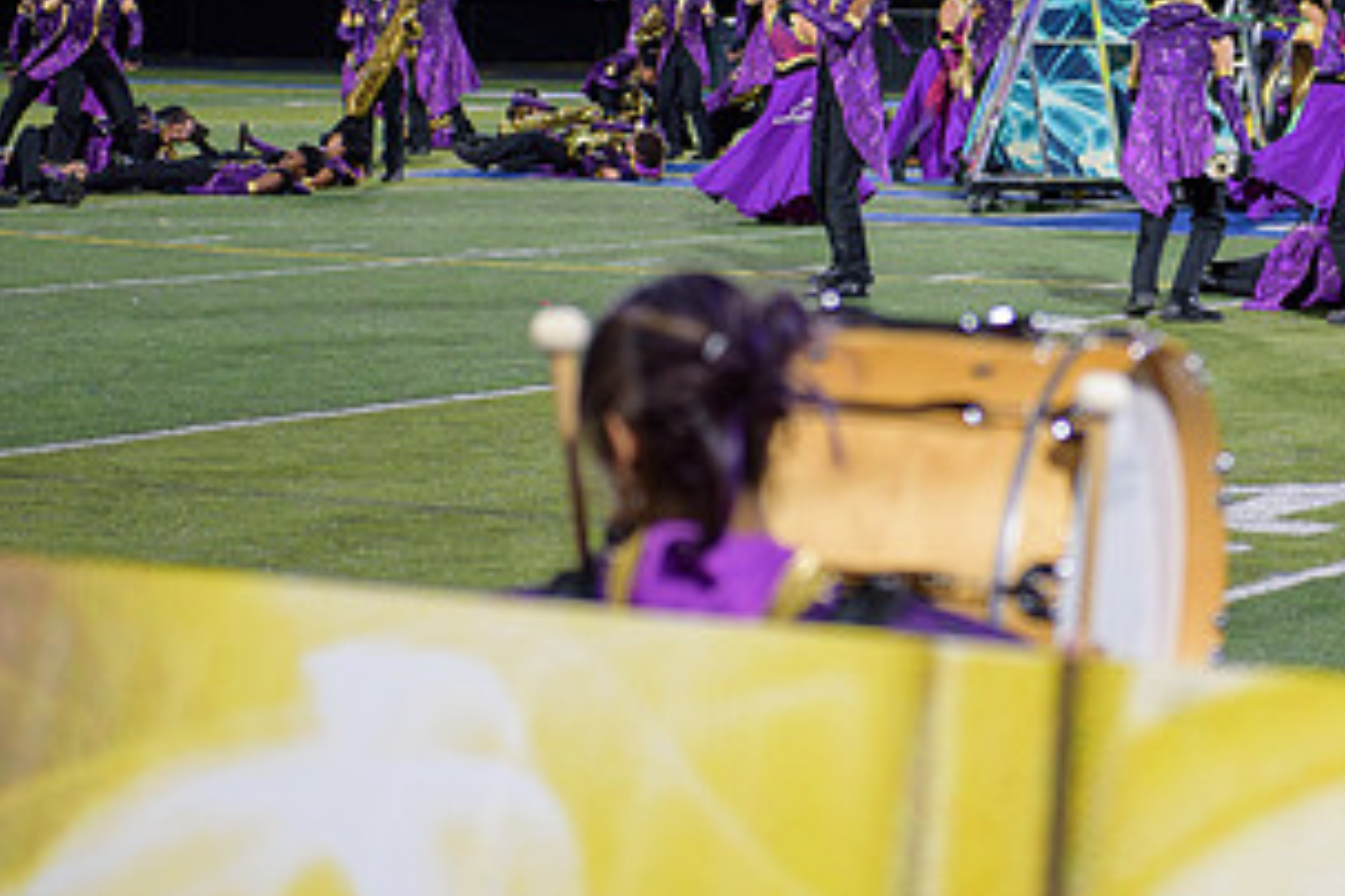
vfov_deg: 10.2
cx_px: 1207
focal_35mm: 134
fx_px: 5006
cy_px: 259
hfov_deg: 15.1
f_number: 2.8
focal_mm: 70
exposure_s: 1/400
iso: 1100
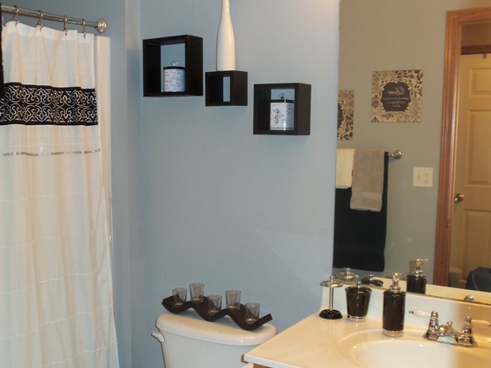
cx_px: 226
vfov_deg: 33.6
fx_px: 610
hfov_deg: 43.8
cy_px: 196
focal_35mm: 43
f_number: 3.7
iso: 100
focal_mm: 6.7
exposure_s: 1/30
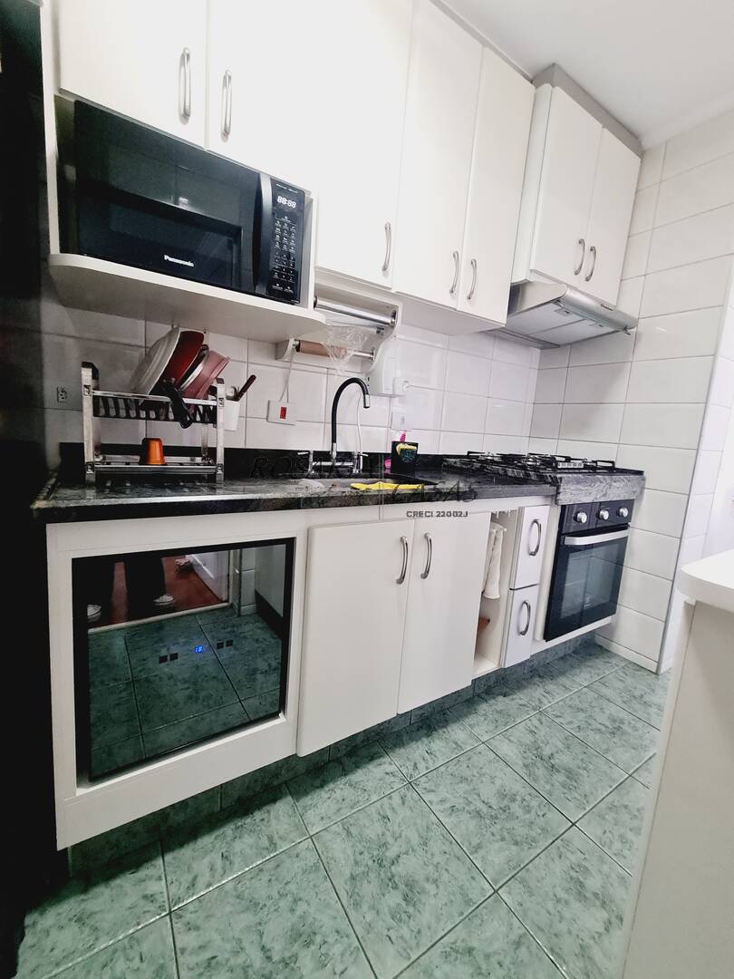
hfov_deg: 89.9
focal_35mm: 13
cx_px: 367
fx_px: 368
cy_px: 490
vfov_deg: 106.2
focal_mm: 2.2
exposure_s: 1/60
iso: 400
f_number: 2.2
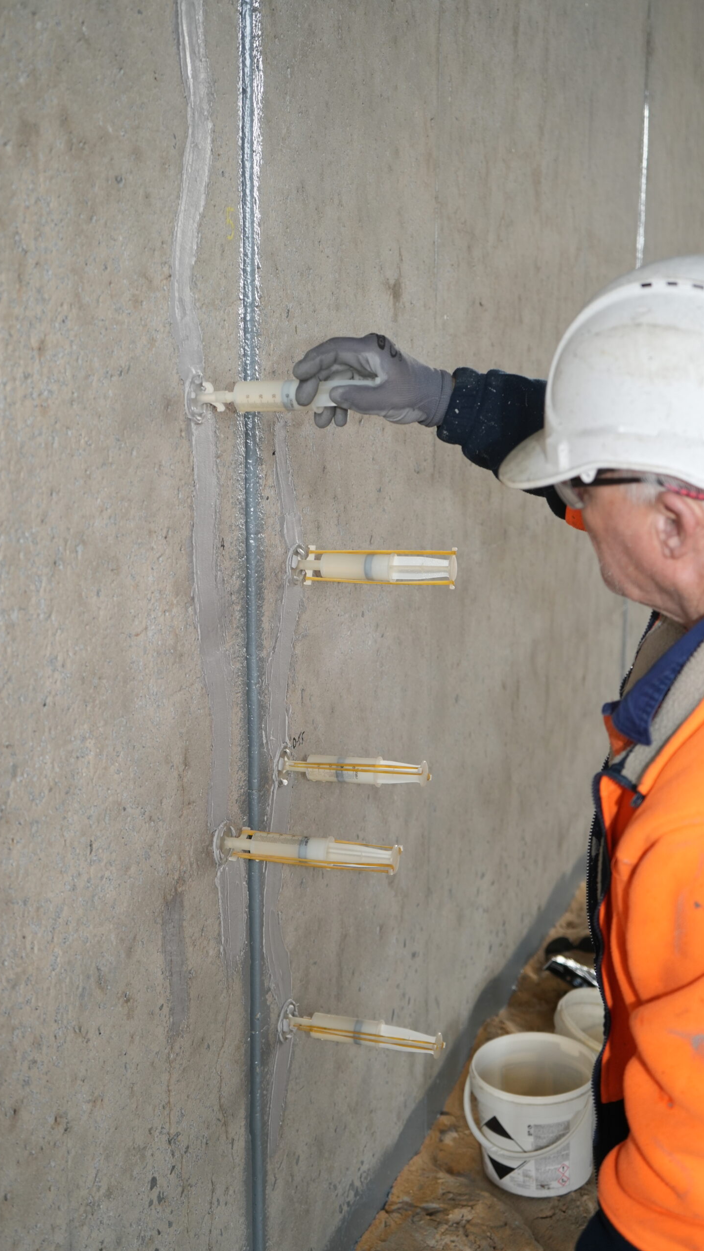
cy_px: 626
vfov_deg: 47.4
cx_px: 312
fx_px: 1427
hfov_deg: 27.7
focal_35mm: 43
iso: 800
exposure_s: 1/160
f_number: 4.5
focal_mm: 41
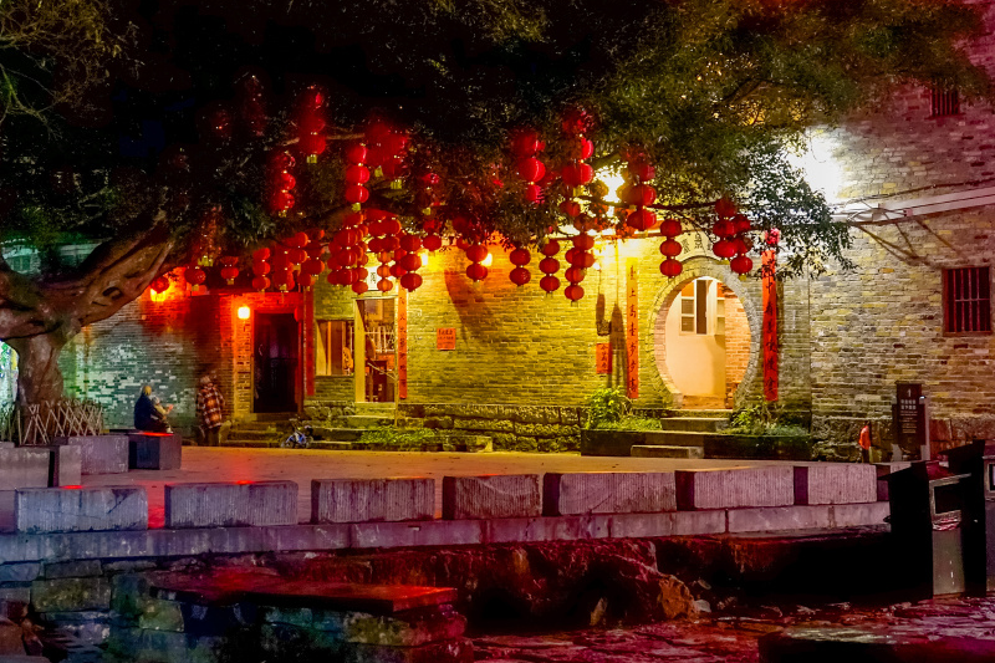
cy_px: 214
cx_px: 488
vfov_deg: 19.7
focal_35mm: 69
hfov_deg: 29.2
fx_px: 1907
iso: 1000
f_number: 3.2
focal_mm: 16.92
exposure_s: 1/8
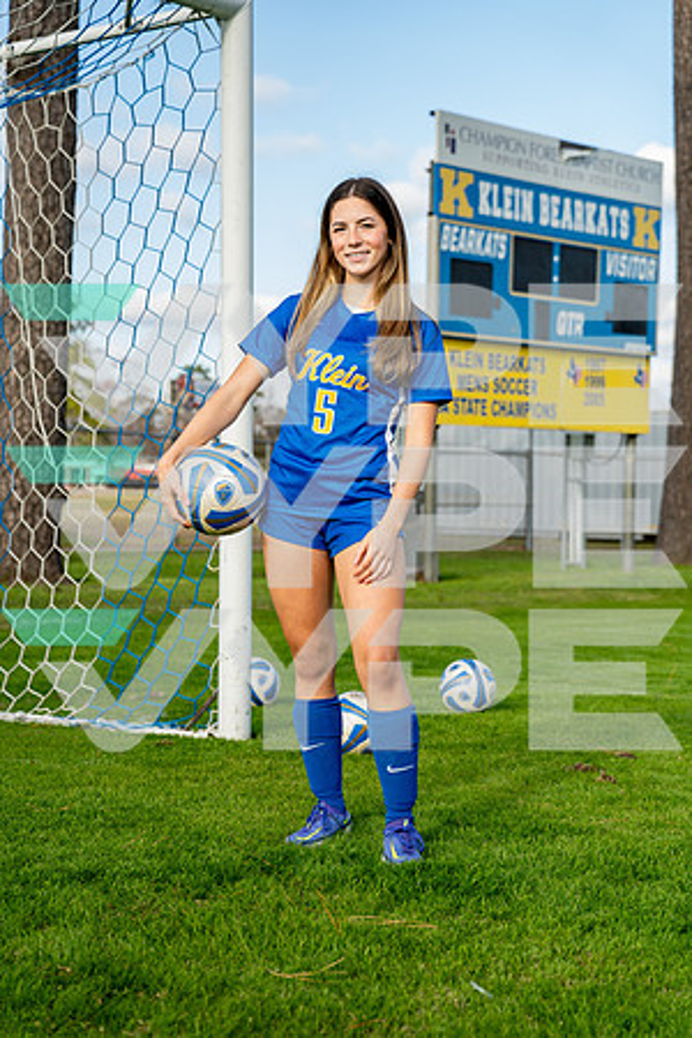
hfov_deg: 20.3
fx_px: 1932
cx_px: 346
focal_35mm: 67
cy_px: 519
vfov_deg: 30.1
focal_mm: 67
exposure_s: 1/250
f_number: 4
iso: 100
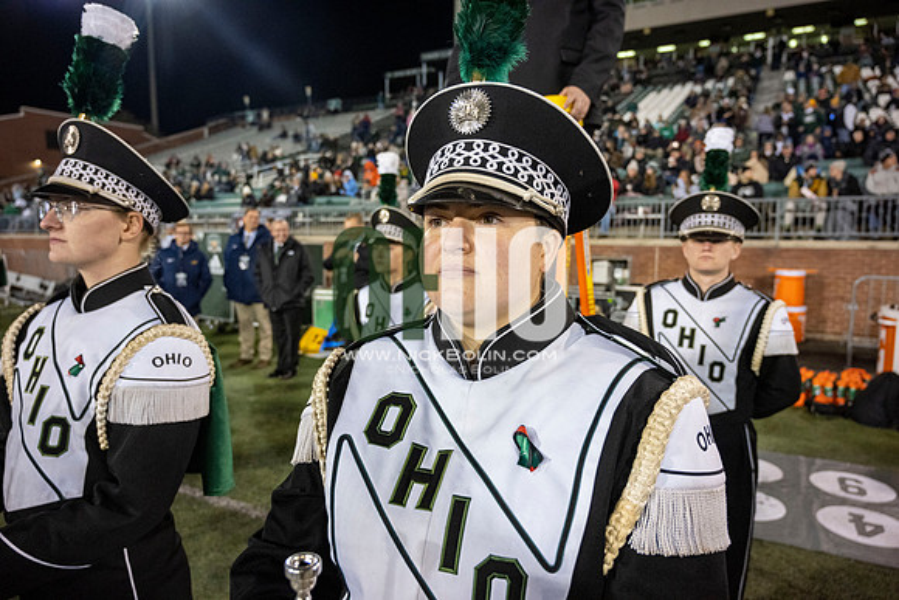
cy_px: 300
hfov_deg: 73.7
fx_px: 599
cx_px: 450
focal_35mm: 24
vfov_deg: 53.2
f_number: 4
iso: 2000
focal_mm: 24
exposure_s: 1/500
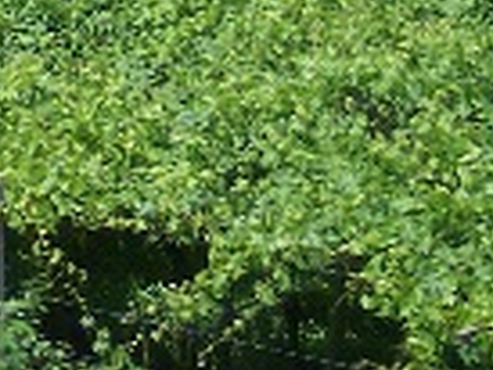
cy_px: -449
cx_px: 108
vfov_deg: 6.4
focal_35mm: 222
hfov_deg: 8.9
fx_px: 3164
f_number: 2.8
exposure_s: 1/700
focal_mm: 8
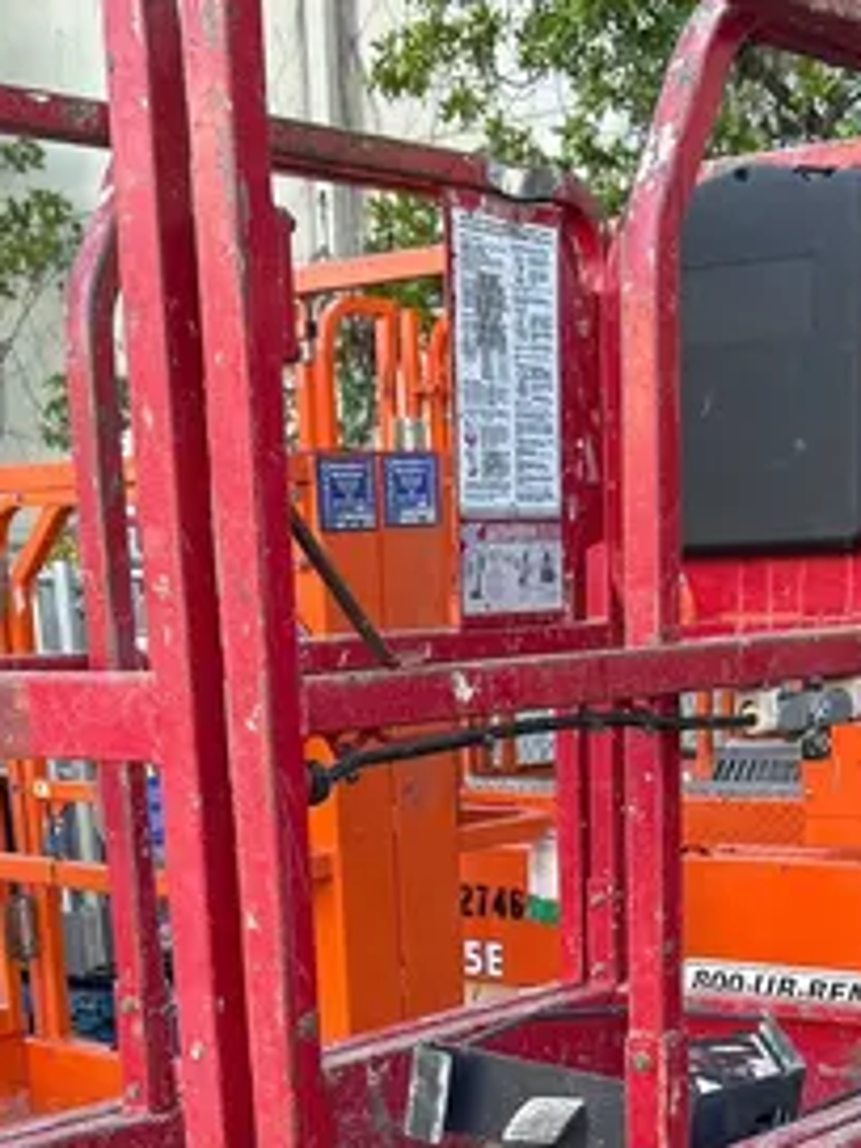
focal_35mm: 70
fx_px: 2321
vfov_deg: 25.5
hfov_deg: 21.0
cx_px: 498
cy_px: 1294
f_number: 1.5
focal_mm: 5.7
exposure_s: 1/227
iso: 40
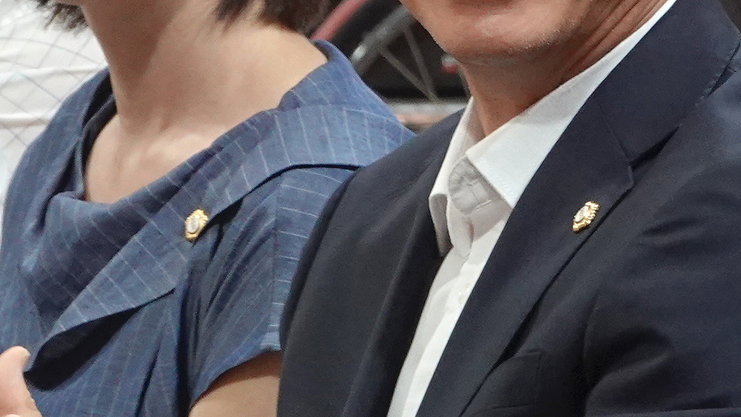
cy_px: 140
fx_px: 9156
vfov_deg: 2.6
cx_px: 630
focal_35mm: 466
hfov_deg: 4.6
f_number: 4.5
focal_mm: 41.15
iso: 800
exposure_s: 1/60
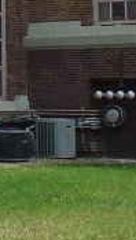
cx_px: -91
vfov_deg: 12.7
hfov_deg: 7.4
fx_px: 1028
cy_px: -110
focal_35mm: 161
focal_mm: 18
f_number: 11
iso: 3200
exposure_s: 1/3200
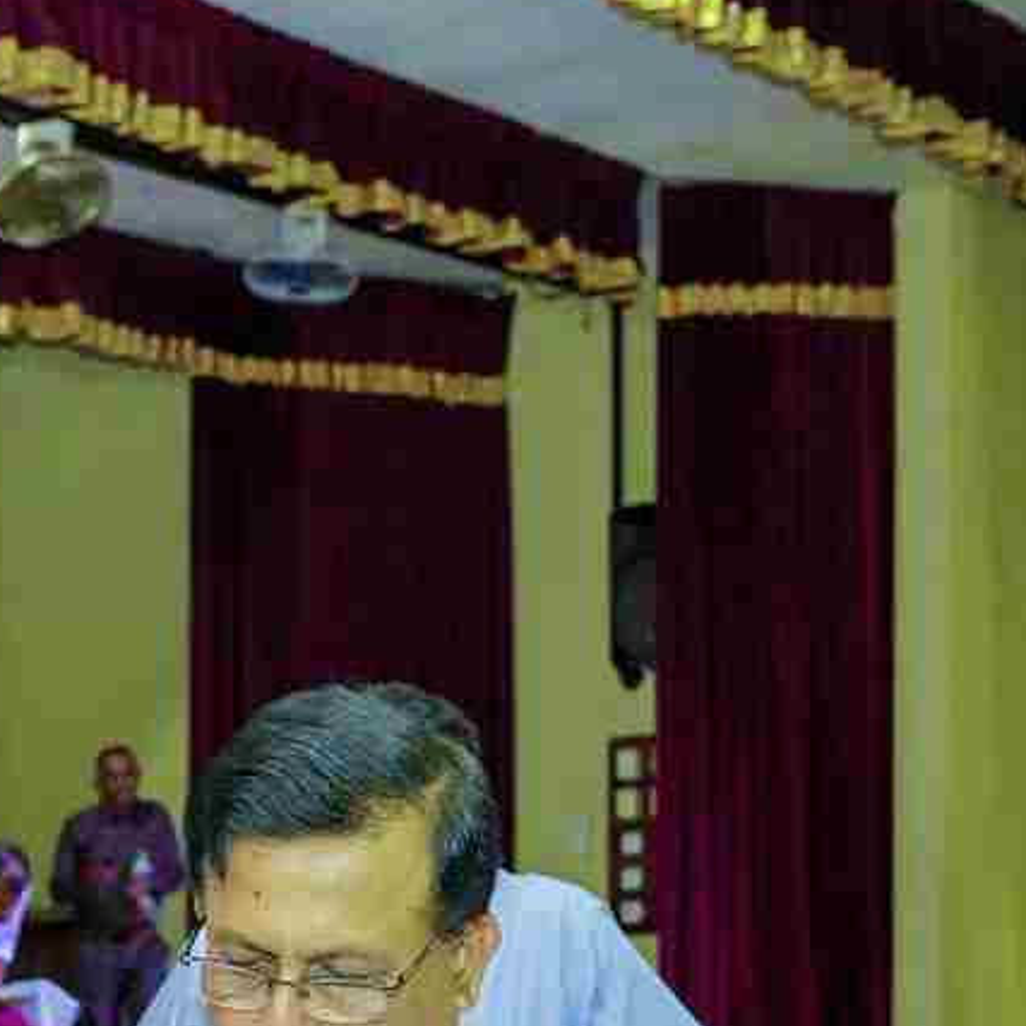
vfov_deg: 19.0
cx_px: -257
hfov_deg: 18.9
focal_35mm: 86
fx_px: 2884
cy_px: 1257
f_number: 4
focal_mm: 24
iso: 4000
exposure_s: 1/200
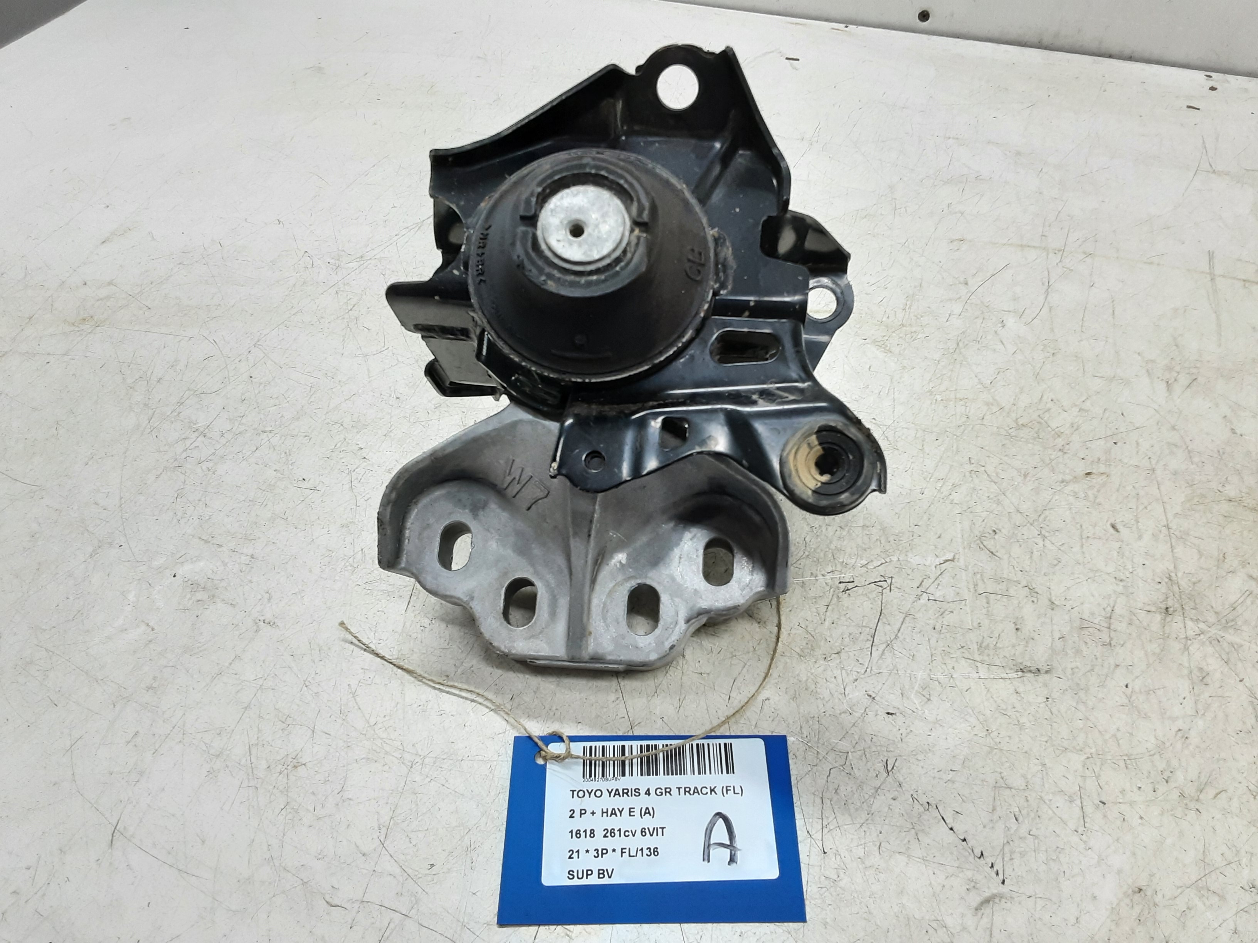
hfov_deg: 65.3
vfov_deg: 51.4
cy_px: 472
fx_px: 981
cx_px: 629
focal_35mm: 27
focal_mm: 2.91
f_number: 1.9
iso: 80
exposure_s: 1/50
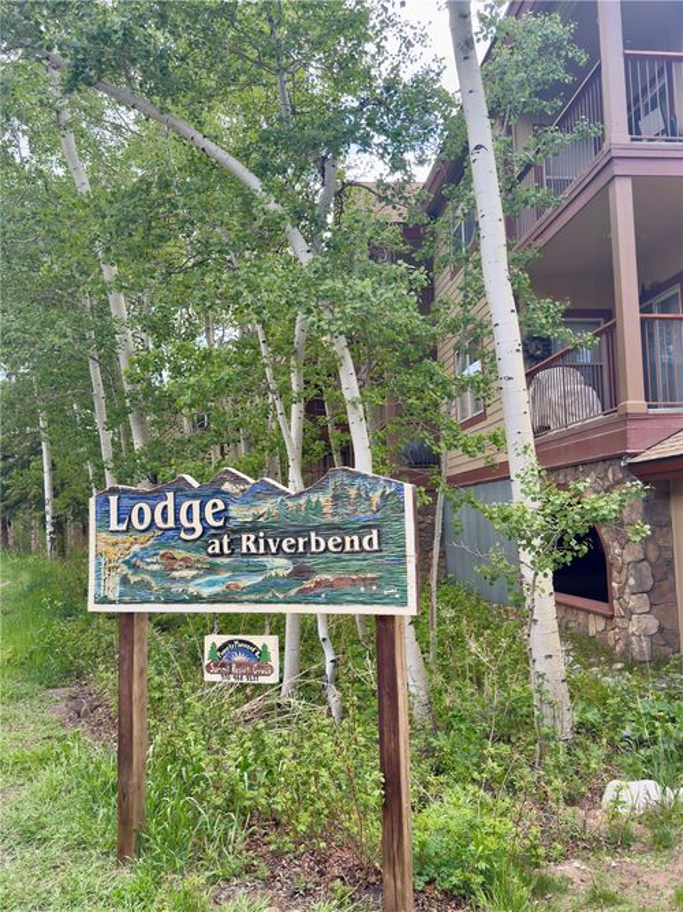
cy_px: 456
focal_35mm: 29
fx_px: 763
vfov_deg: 61.7
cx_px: 342
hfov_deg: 48.2
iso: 100
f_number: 1.78
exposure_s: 1/563
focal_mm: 6.76
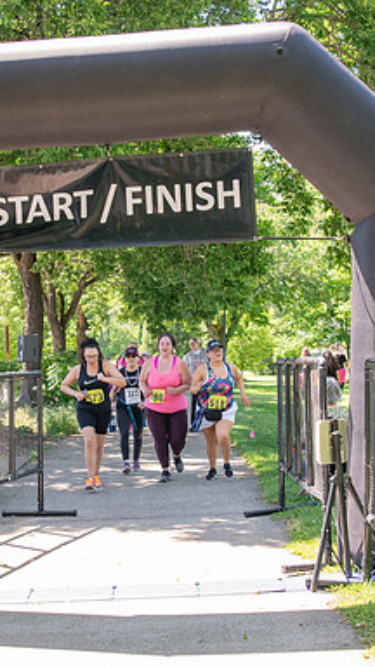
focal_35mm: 57
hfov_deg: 21.1
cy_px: 334
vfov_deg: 36.6
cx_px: 158
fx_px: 1008
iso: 500
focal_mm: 24
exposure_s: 1/400
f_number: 4
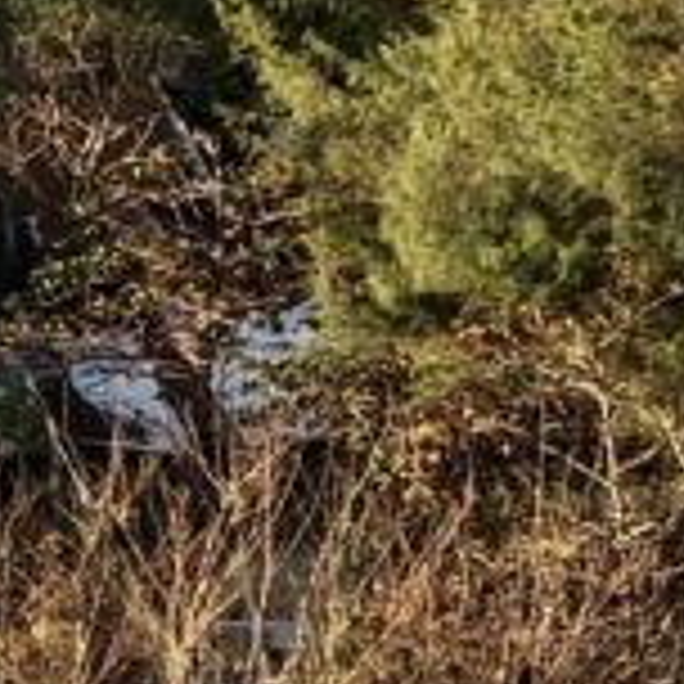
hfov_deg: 5.6
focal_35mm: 310
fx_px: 6930
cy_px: -405
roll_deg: +0.3
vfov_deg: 5.6
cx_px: 1066
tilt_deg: -10.5
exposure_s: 1/186
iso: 16
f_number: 2.4
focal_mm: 6
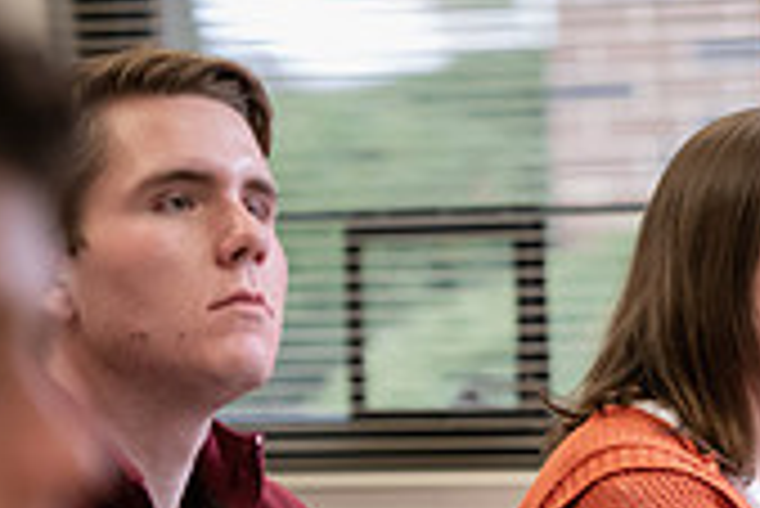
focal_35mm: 398
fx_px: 8409
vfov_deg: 3.5
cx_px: 836
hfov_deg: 5.2
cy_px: 411
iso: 1600
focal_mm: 116
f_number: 2.8
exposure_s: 1/200
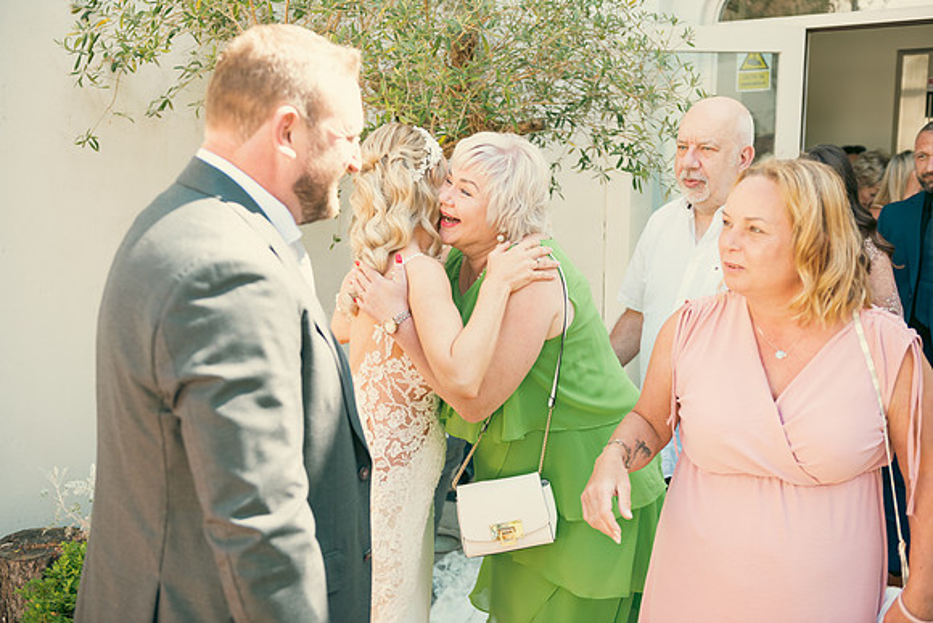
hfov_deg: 48.4
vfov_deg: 33.4
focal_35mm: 40
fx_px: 1037
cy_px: 312
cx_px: 466
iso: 160
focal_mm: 40
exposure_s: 1/250
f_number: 3.5
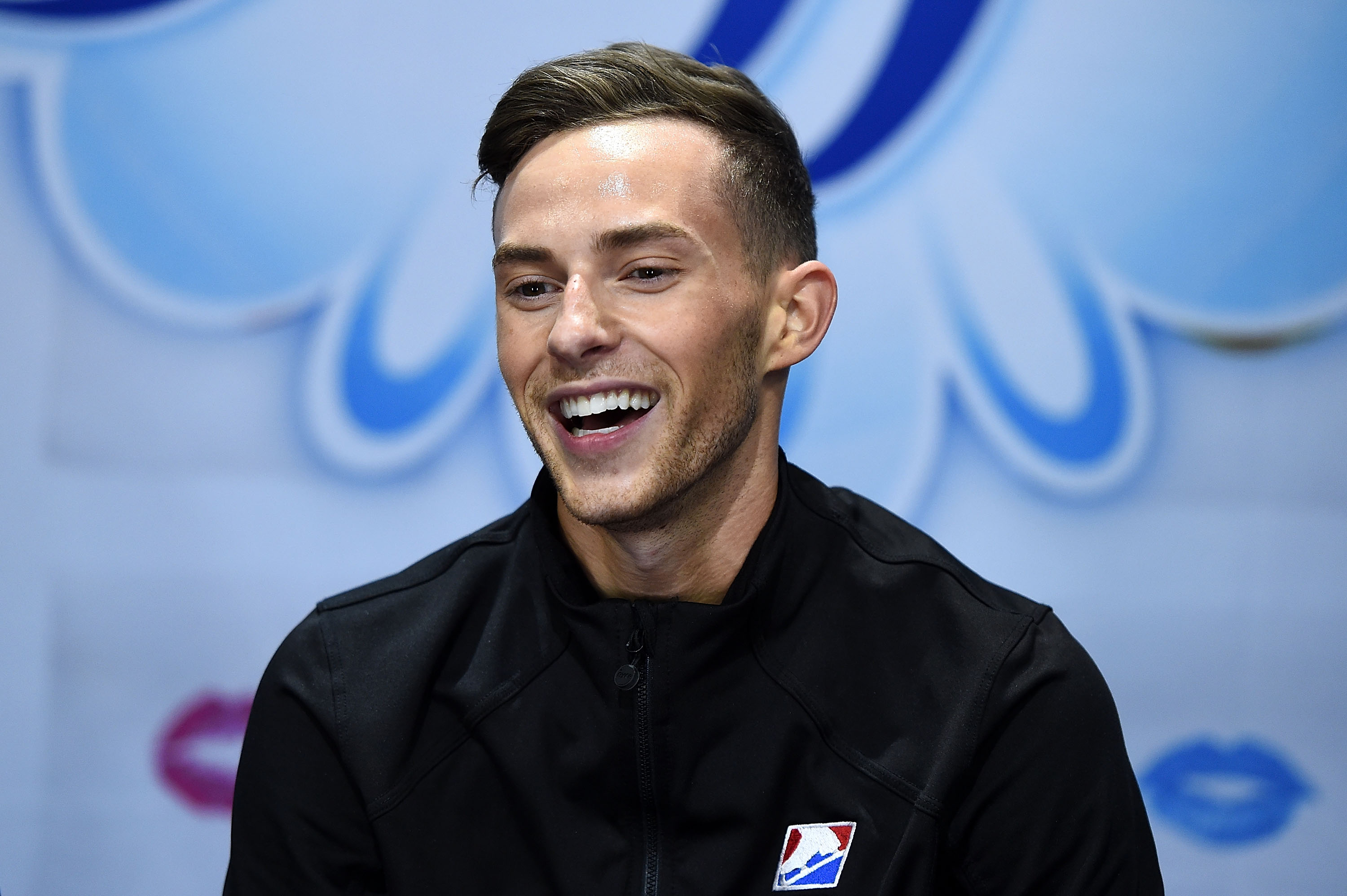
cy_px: 448
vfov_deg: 8.6
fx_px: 5983
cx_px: 674
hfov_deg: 12.8
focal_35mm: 160
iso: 2500
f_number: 2.8
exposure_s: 1/1250
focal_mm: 160
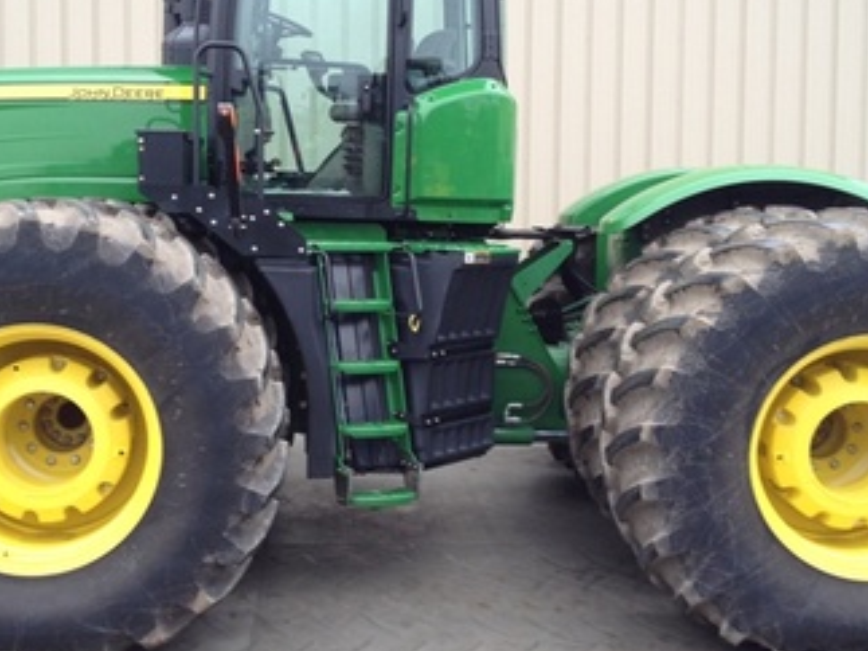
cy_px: 272
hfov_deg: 32.7
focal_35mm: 59
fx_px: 1479
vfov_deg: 24.8
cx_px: 379
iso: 64
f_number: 2.4
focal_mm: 4.28
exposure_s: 1/30
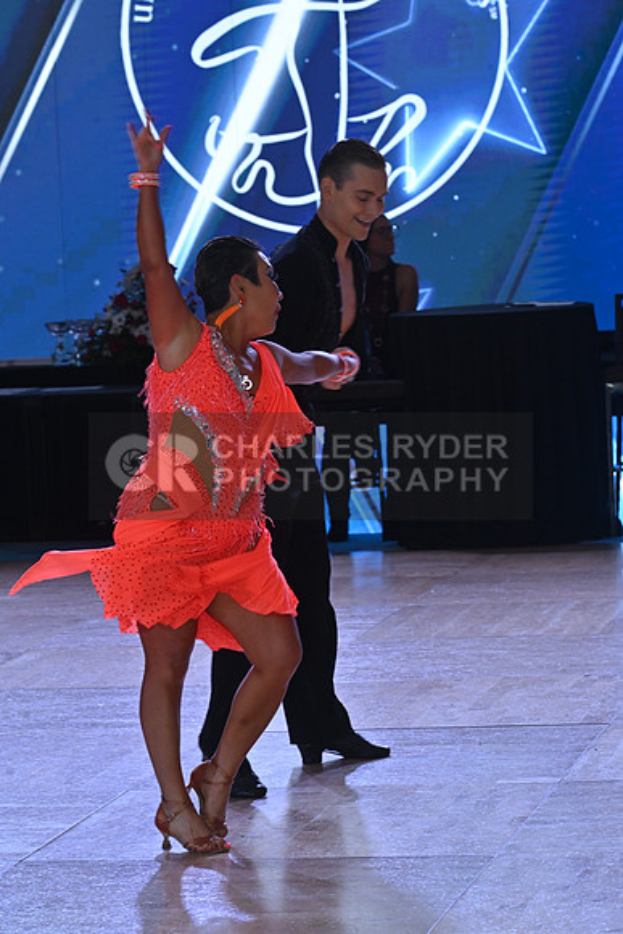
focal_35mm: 160
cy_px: 467
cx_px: 312
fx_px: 4151
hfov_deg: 8.6
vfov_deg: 12.8
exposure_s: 1/200
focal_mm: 160
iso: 1600
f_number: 9
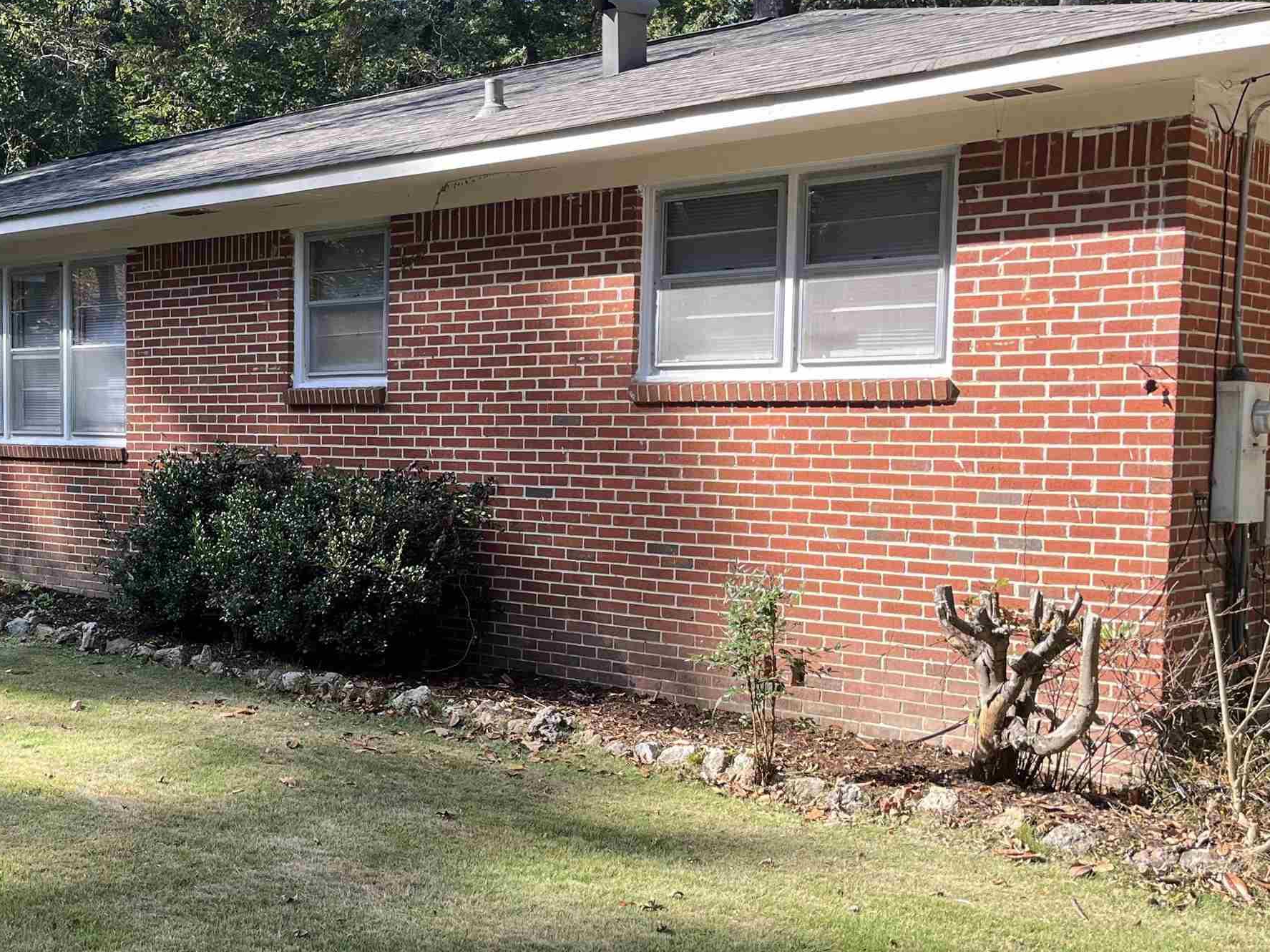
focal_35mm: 45
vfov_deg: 32.1
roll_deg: -0.1
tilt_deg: -3.5
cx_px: 270
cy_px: 540
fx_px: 1651
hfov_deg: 40.5
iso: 50
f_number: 1.6
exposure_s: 1/696
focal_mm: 5.1
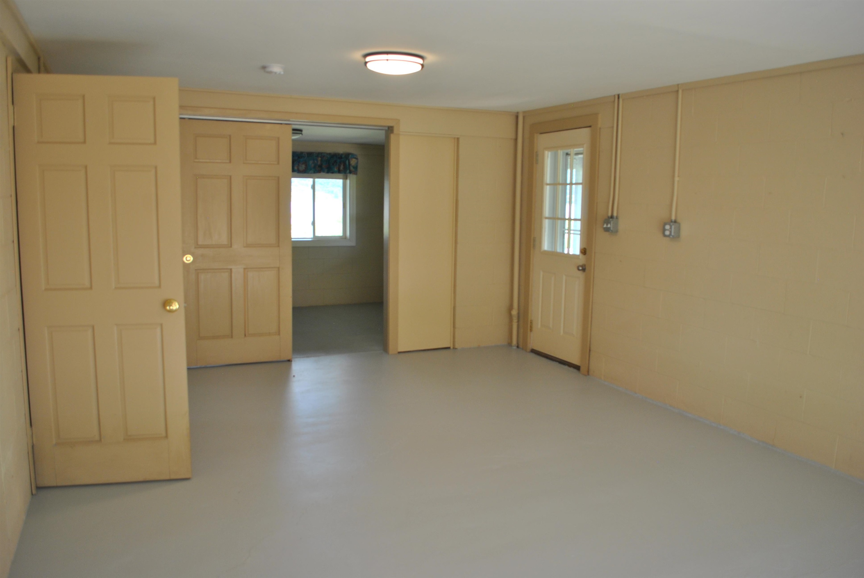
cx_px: 432
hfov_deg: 67.3
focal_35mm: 27
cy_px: 289
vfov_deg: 48.0
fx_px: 649
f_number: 4
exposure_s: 1/60
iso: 200
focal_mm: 18
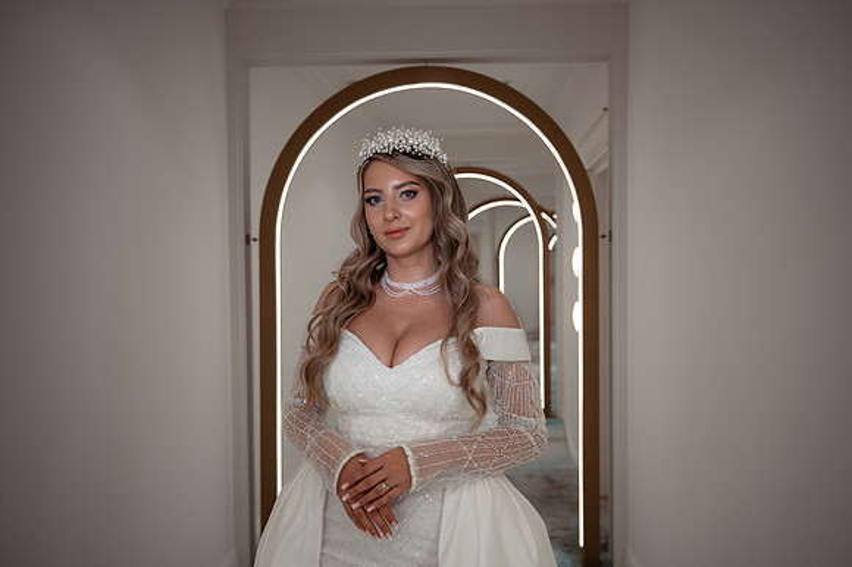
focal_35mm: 30
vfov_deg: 43.9
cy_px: 283
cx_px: 441
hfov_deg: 62.4
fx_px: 704
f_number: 2.8
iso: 500
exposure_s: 1/160
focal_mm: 28
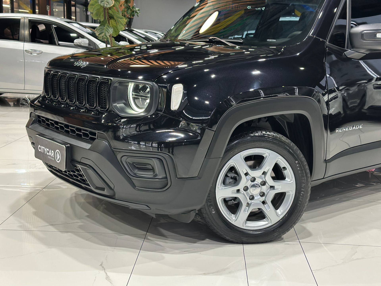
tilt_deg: -11.3
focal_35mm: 48
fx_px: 528
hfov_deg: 39.7
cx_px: 190
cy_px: 143
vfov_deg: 30.3
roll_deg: -1.2
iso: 200
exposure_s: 1/60
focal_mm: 6.86
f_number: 1.78
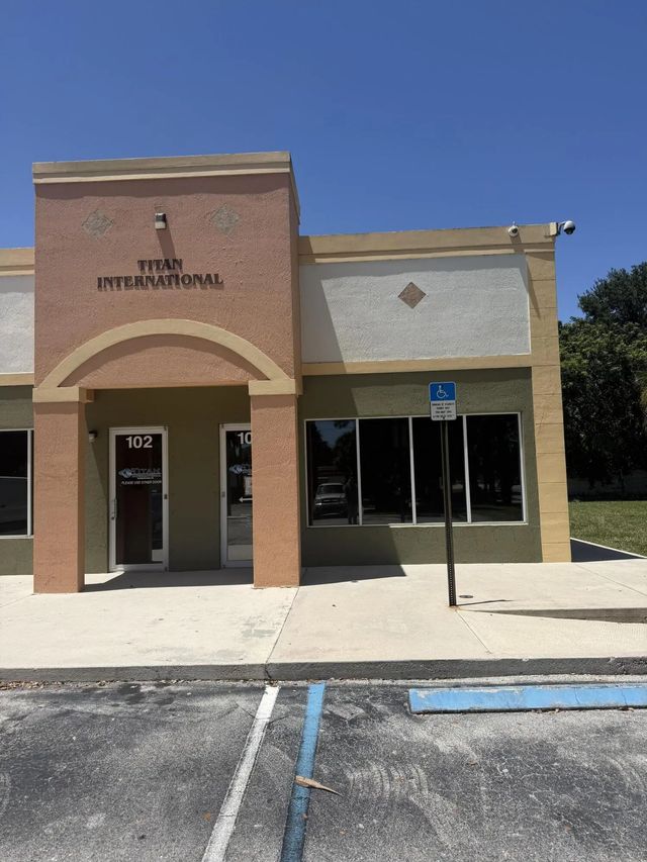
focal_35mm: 24
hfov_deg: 56.8
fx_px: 598
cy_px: 431
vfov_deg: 71.6
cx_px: 324
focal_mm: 6.76
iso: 80
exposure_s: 1/7353
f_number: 1.78
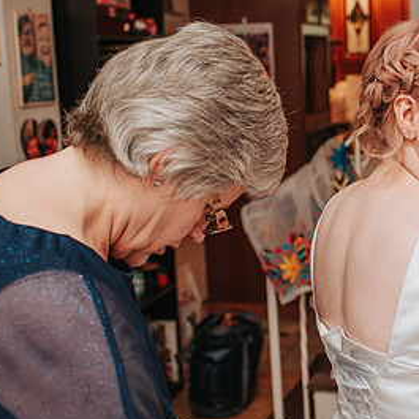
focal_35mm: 65
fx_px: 890
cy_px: 176
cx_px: 435
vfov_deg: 26.5
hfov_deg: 25.0
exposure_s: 1/160
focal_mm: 35
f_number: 4
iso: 800
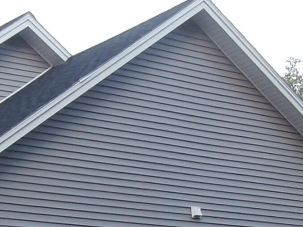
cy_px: 351
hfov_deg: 14.6
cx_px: -2
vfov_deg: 10.7
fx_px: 1164
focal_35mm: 133
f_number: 3.5
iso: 100
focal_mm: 5.36
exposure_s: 1/125
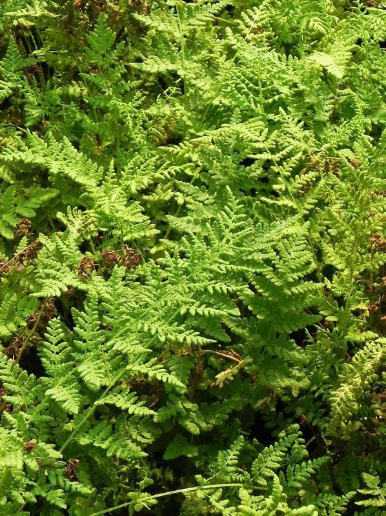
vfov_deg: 23.0
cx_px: 193
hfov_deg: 17.3
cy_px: 258
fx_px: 1266
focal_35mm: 85
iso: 160
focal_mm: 15.1
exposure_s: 1/250
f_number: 4.5
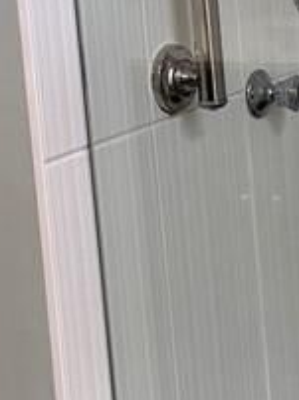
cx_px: 729
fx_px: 1523
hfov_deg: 9.8
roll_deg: +1.9
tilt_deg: -6.7
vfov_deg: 14.7
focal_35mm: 132
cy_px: -6
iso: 80
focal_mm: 5.96
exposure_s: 1/60
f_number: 1.6
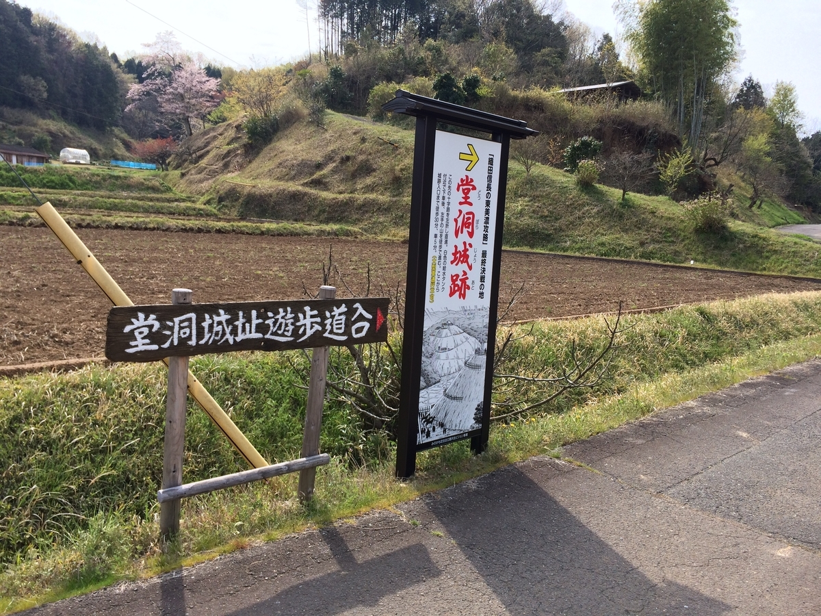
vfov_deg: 48.2
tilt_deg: -7.7
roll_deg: -3.1
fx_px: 688
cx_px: 410
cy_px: 308
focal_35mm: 29
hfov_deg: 61.7
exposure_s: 1/1080
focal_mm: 4.15
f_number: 2.2
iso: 32
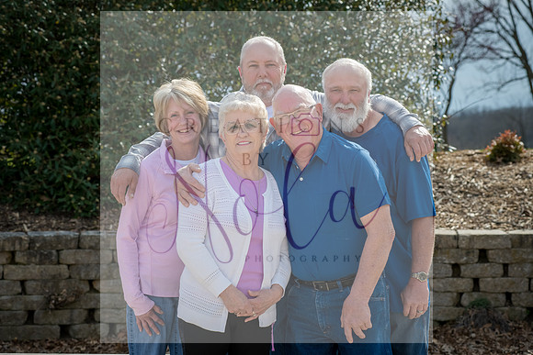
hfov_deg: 20.4
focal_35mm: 100
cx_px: 266
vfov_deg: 13.7
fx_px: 1481
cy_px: 178
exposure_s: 1/800
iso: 400
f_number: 8
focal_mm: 100
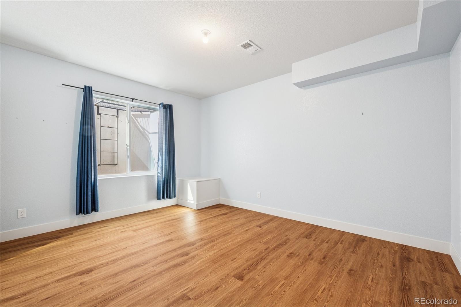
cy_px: 154
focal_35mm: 15
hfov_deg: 100.4
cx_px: 230
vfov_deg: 77.3
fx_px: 192
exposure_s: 1/5
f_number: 11
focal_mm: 15
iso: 800
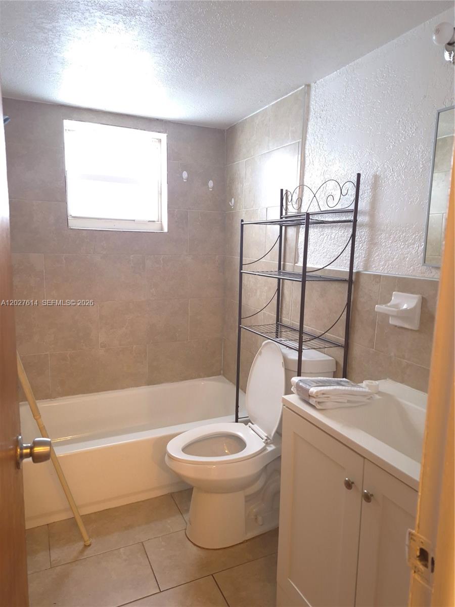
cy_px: 304
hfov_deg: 58.9
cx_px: 228
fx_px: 403
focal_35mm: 23
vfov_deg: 73.9
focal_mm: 5.4
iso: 320
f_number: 1.8
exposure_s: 1/24
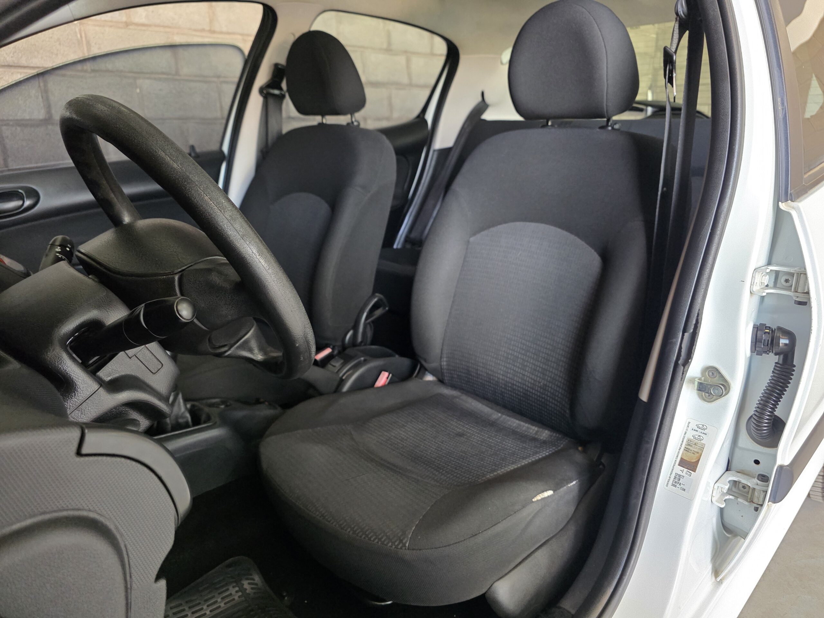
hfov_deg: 73.9
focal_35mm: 23
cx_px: 412
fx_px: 547
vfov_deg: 58.9
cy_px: 309
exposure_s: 1/100
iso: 500
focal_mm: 6.3
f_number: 1.7
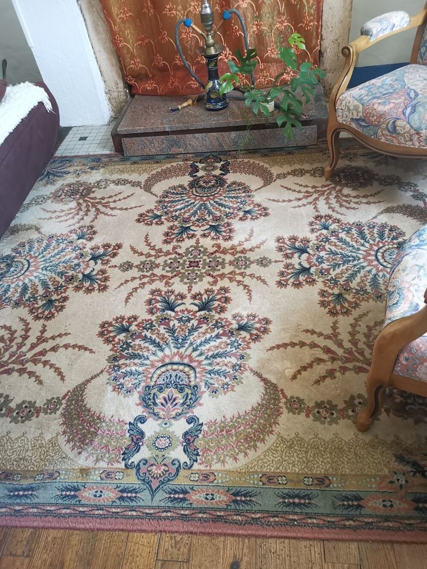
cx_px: 214
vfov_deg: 65.3
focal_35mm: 27
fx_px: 444
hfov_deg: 51.4
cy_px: 284
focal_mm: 5.58
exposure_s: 1/33.3
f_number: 1.8
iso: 400
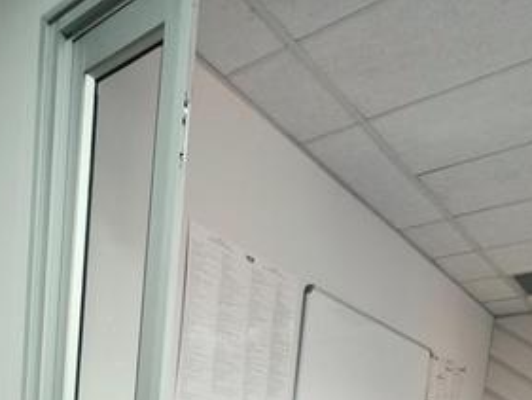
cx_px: -51
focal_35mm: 37
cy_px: 536
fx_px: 569
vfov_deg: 29.8
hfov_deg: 40.6
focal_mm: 2.2
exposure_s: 1/100
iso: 250
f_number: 1.9
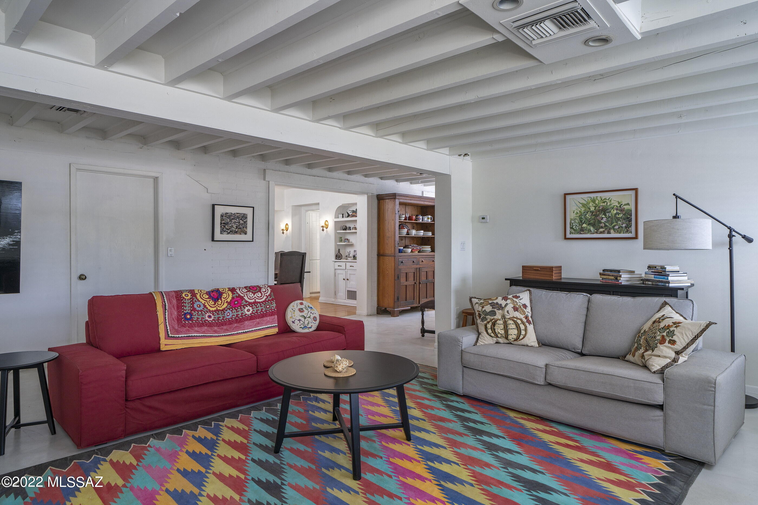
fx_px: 421
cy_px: 252
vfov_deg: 61.9
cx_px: 379
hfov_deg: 84.0
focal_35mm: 20
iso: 200
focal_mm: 20
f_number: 7.1
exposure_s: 1/4
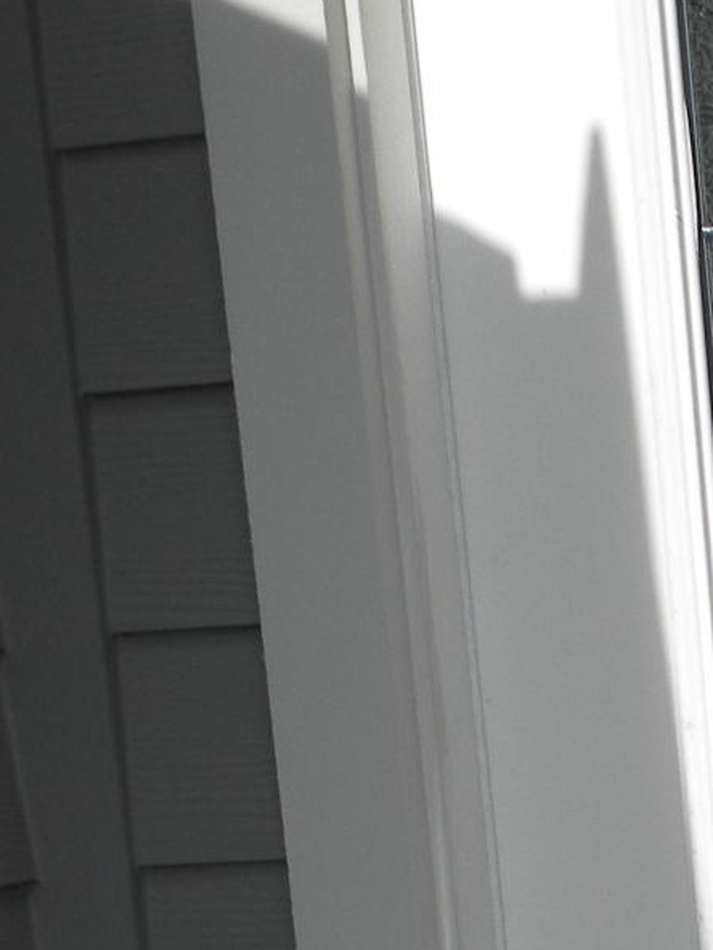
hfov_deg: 11.4
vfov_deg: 15.3
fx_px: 3433
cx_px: 1060
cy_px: 1107
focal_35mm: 125
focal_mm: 6.6
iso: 64
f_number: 10
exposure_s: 1/170
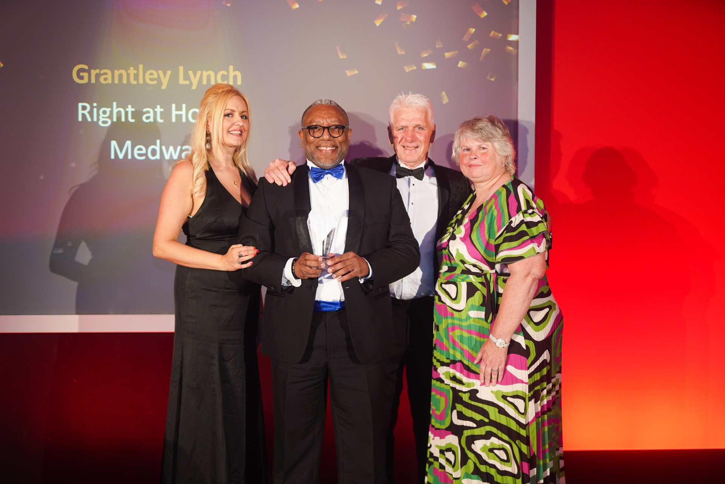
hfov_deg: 39.6
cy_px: 242
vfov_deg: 27.0
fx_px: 1007
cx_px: 362
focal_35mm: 50
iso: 400
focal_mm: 50
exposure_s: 1/200
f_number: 1.4
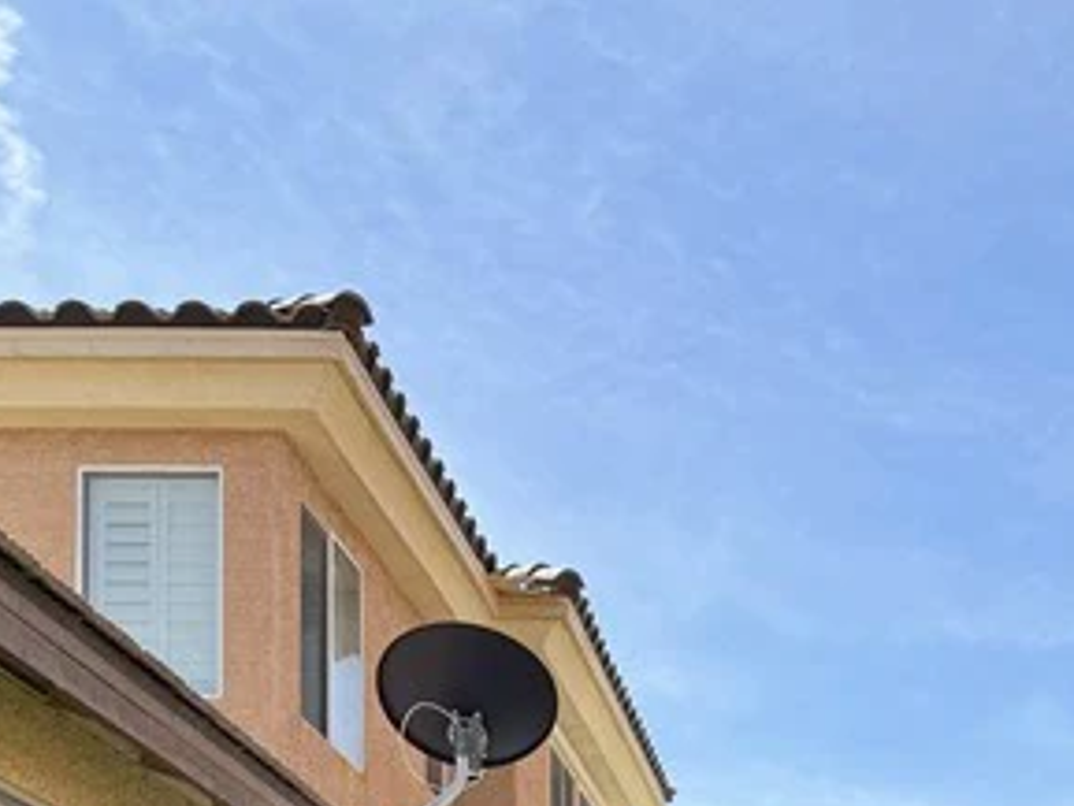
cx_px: 974
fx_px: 2638
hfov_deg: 22.4
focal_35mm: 85
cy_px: 1274
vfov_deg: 15.7
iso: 80
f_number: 1.78
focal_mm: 6.76
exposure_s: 1/3279
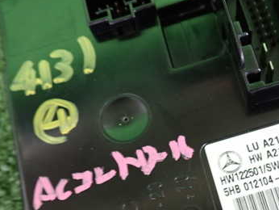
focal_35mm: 52
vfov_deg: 27.7
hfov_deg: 36.5
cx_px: 177
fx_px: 419
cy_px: 159
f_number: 2.3
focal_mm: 5.4
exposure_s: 1/30
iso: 250
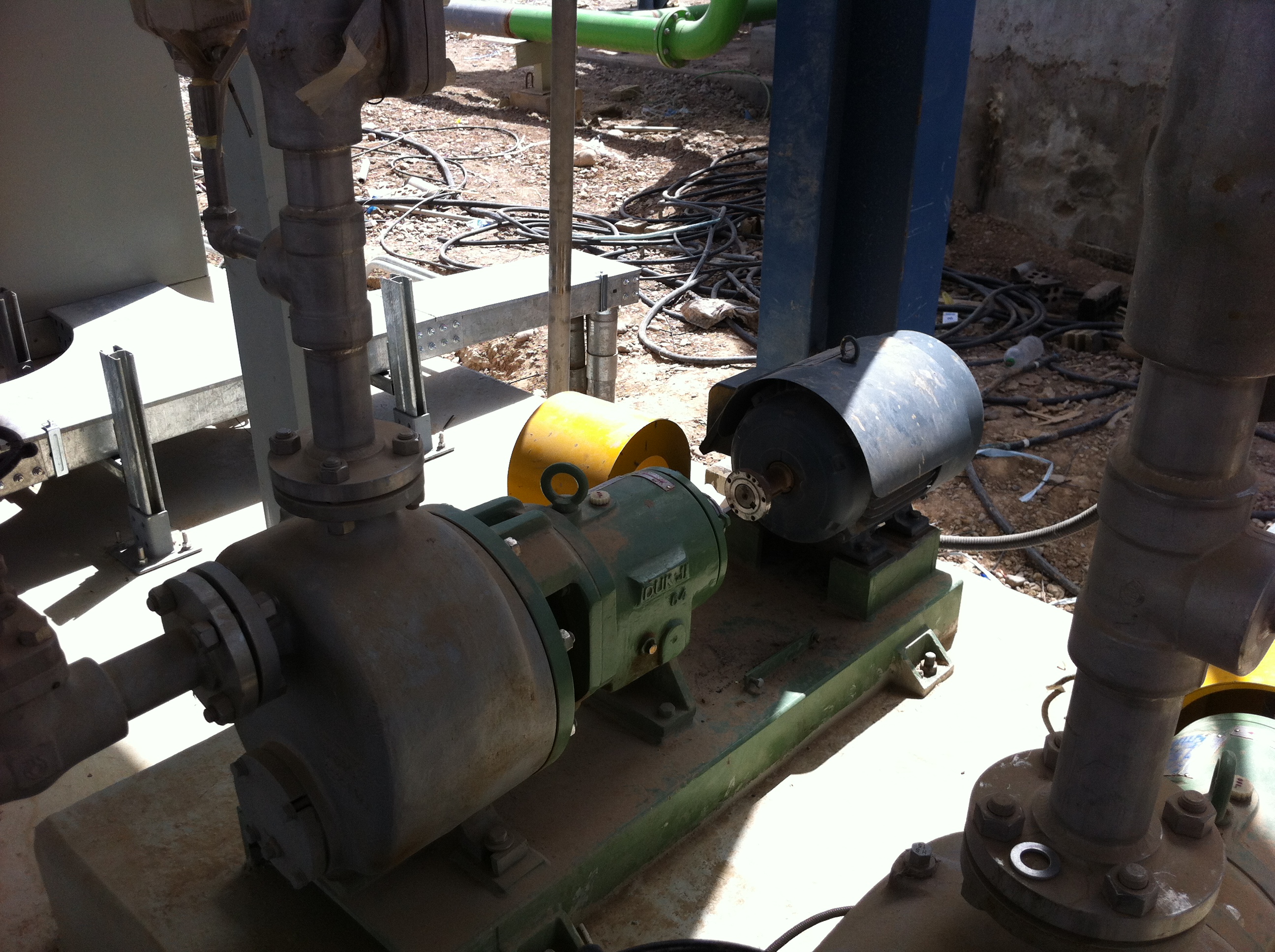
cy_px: 476
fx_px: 1287
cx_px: 638
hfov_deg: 52.7
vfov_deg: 40.6
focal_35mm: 35
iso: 80
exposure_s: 1/591
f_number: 2.8
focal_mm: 3.85
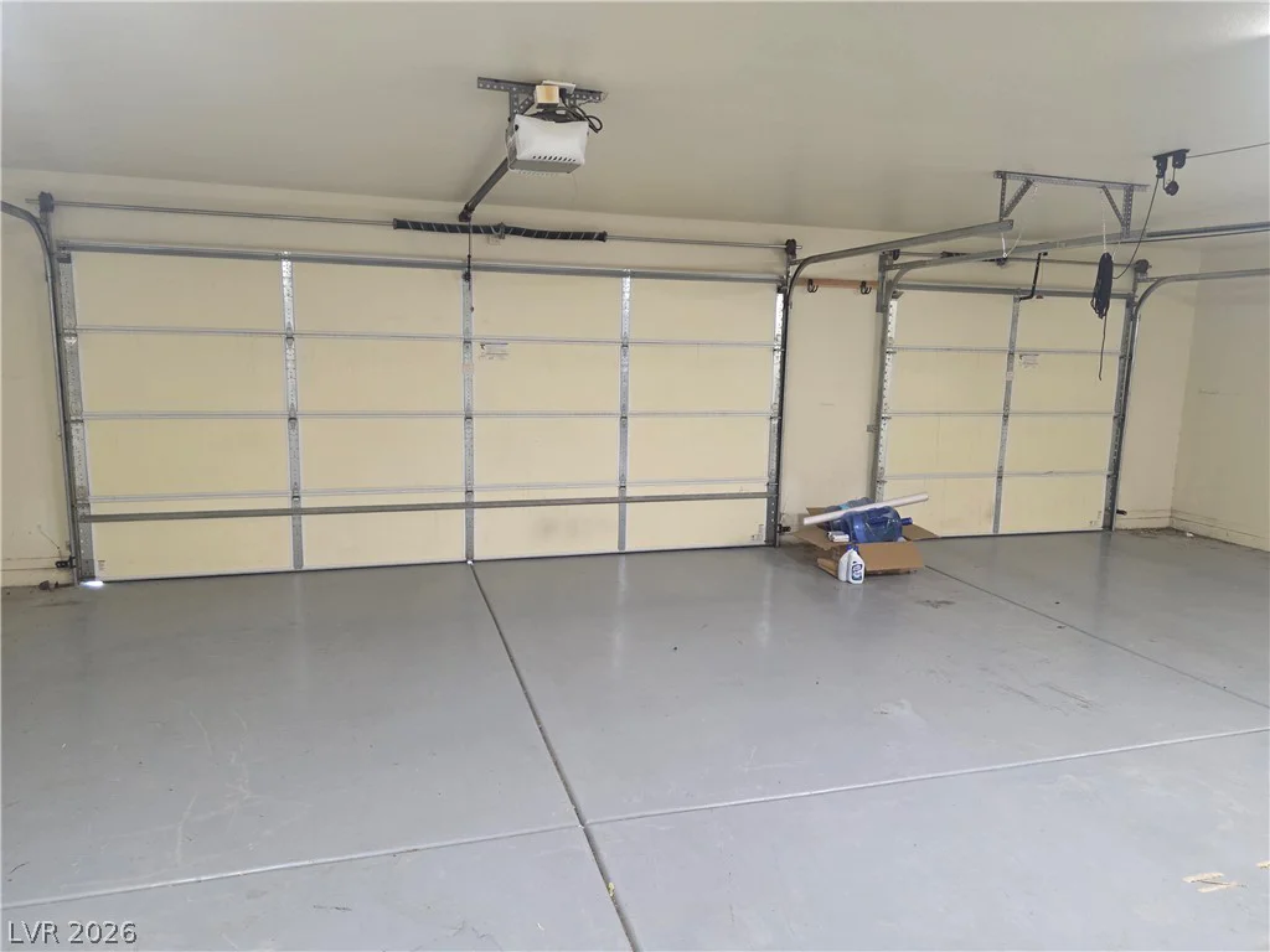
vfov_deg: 58.9
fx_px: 844
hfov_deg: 73.9
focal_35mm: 23
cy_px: 476
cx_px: 635
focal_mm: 6.3
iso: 500
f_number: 1.7
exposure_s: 1/120
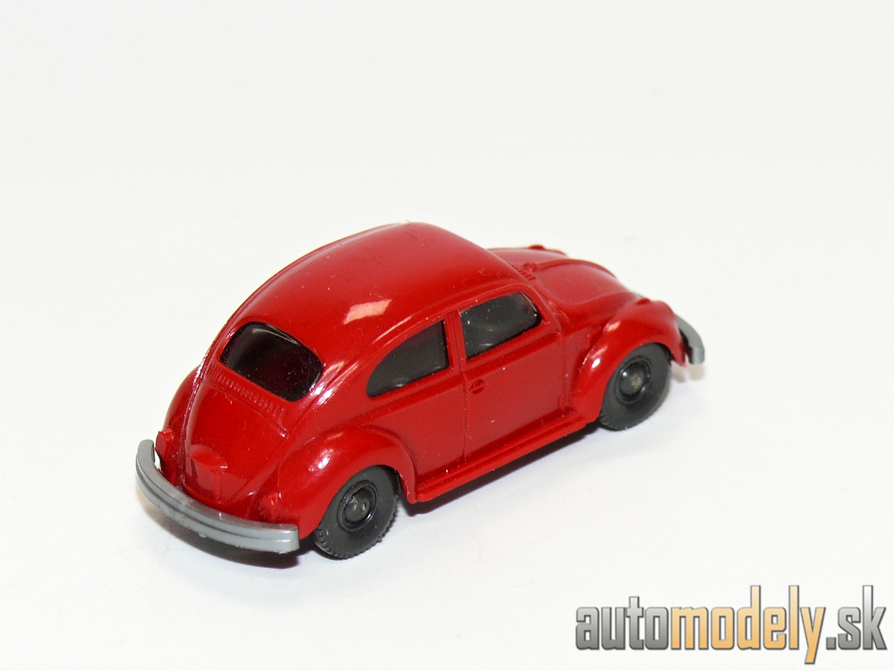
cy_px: 336
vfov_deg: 9.3
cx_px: 447
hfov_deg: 12.4
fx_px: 4106
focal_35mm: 159
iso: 100
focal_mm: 18.8
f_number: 4
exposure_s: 1/30
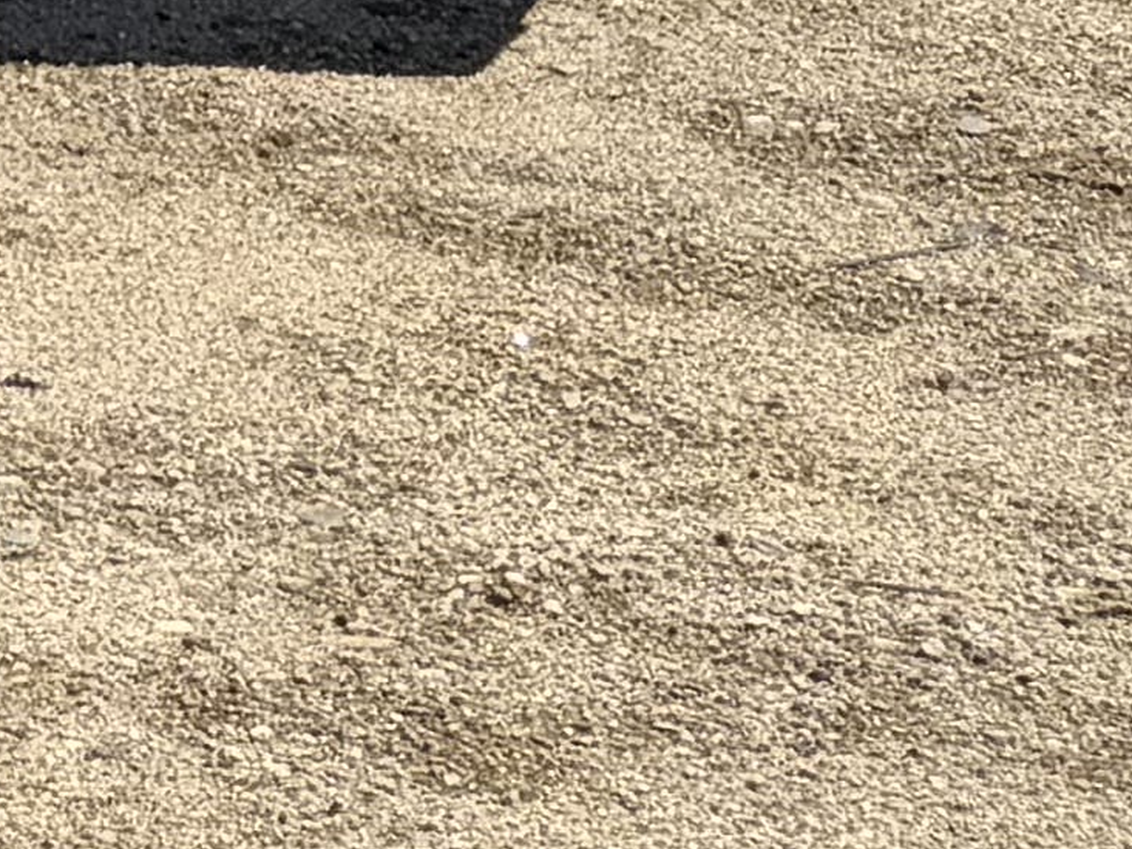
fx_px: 6116
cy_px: -1889
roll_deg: +0.7
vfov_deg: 7.0
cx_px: -1614
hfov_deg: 9.4
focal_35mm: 187
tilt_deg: -2.0
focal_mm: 6.76
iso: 80
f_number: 1.78
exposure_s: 1/7353
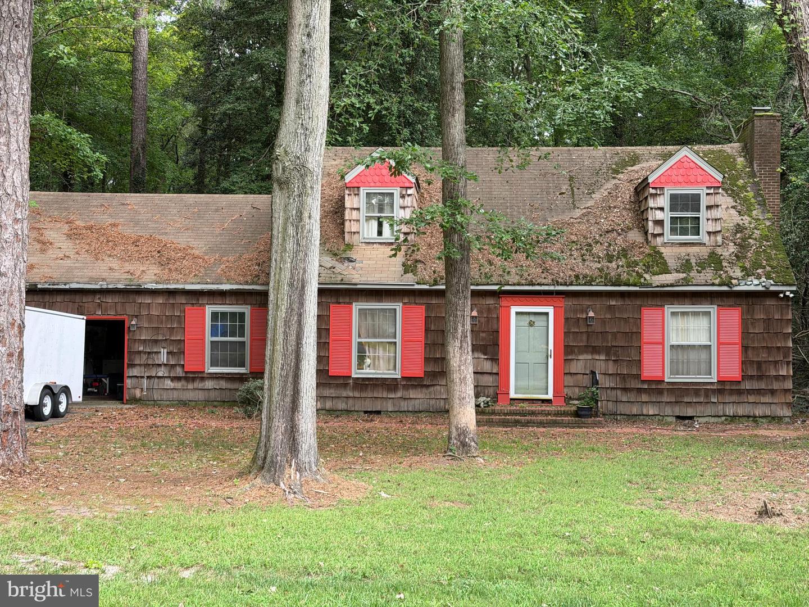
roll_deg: +0.7
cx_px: 404
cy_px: 304
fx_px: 1122
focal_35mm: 48
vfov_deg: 30.3
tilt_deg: +1.1
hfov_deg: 39.7
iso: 100
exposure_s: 1/90
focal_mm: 6.76
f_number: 1.78
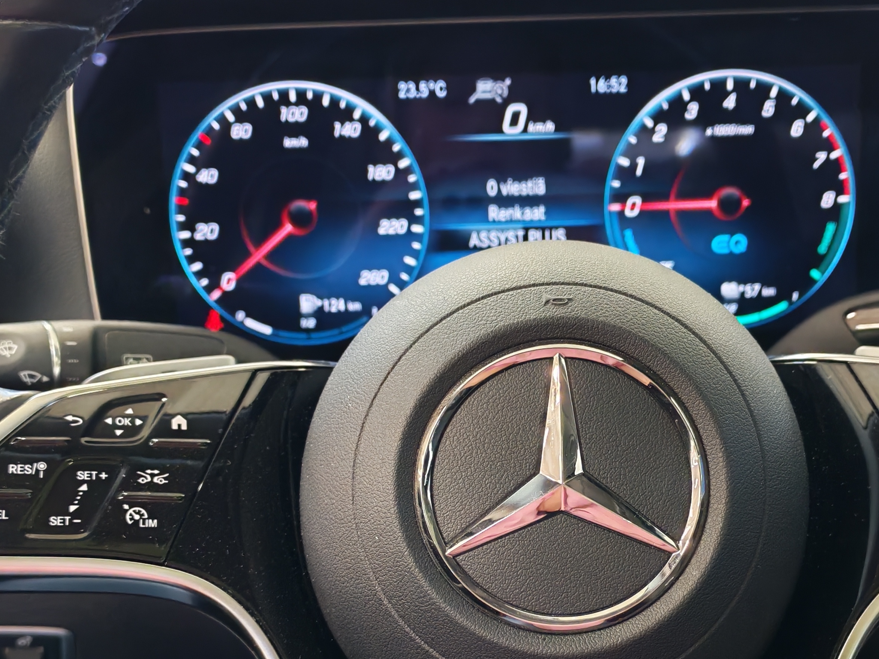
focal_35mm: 56
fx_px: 1422
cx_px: 541
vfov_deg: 25.8
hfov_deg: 34.2
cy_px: 489
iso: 1000
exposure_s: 1/50
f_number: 1.9
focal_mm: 6.12
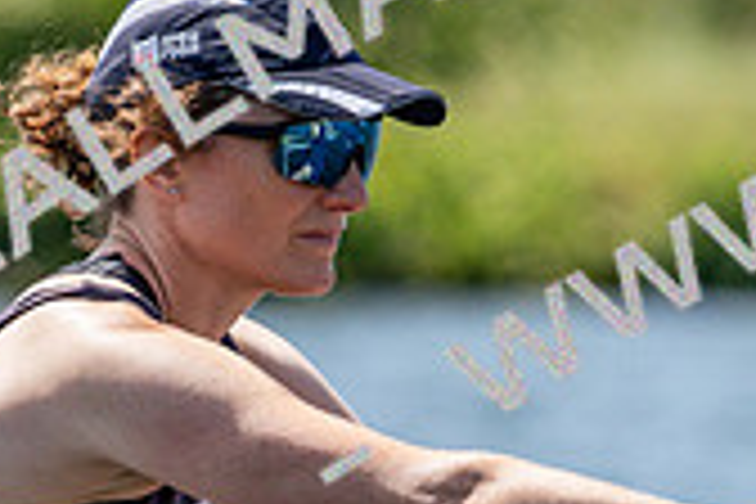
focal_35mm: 1370
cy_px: 488
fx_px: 28768
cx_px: 117
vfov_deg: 1.0
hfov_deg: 1.5
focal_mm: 397
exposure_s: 1/2000
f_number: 6.3
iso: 400
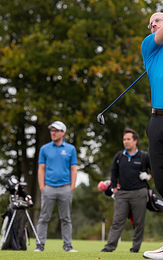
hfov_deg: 7.3
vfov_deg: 11.7
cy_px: 131
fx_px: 1274
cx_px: 91
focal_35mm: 179
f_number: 4
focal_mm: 116
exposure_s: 1/1250
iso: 800
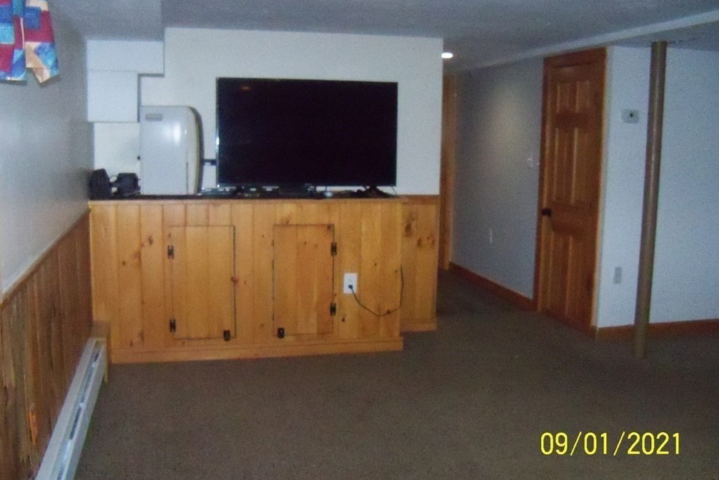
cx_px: 358
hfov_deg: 51.9
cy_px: 239
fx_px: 739
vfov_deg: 36.0
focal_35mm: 37
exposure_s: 1/500
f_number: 3.5
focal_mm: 6.2
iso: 1600
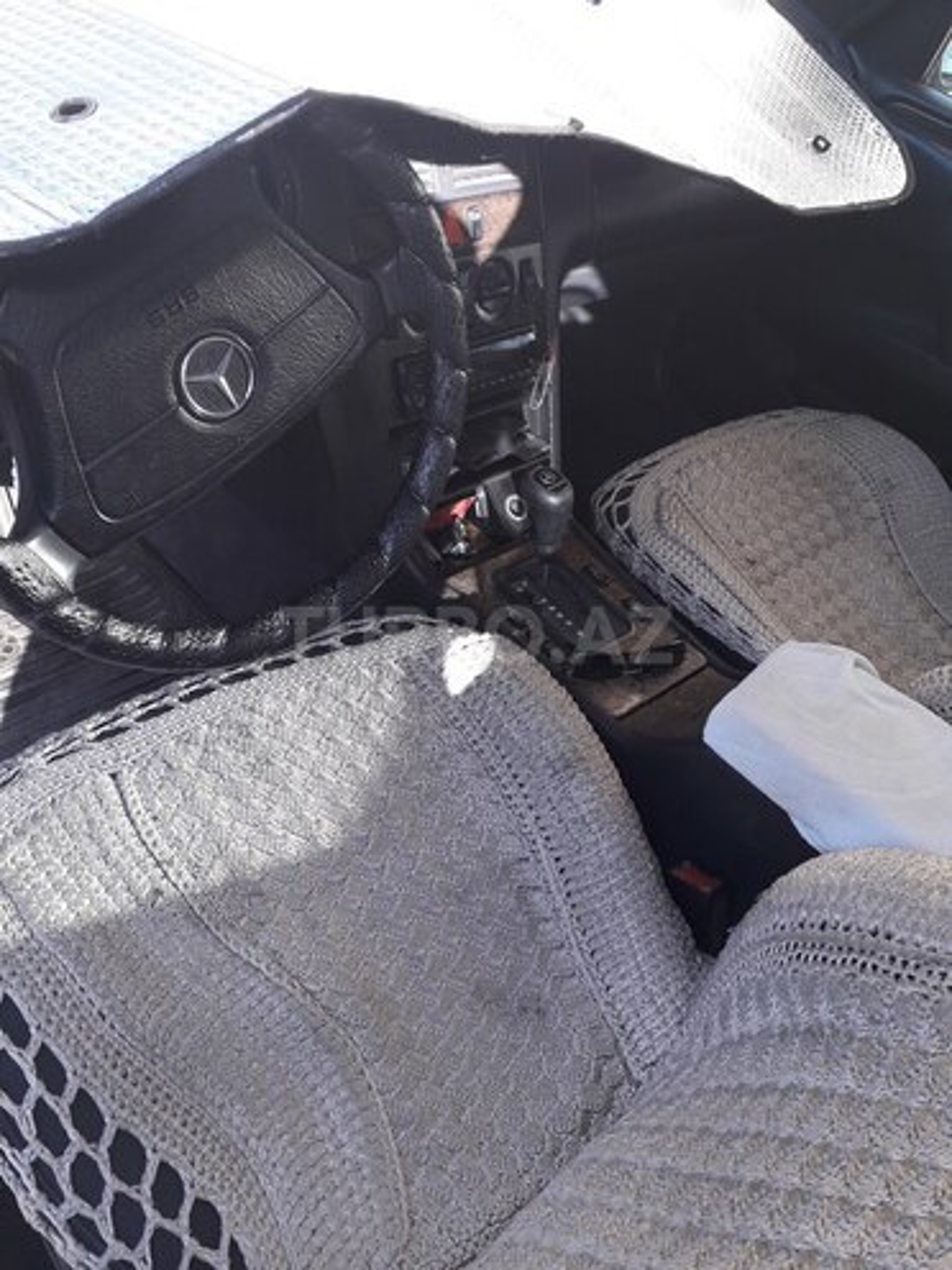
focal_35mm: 27
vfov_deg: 65.3
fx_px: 990
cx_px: 476
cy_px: 635
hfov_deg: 51.4
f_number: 1.9
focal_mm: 3.6
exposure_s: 1/135
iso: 40
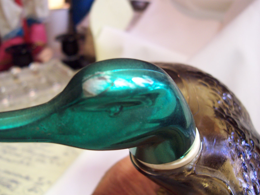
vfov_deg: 37.7
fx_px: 285
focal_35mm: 38
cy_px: 98
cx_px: 130
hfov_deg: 49.0
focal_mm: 5.6
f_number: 2.8
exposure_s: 1/30
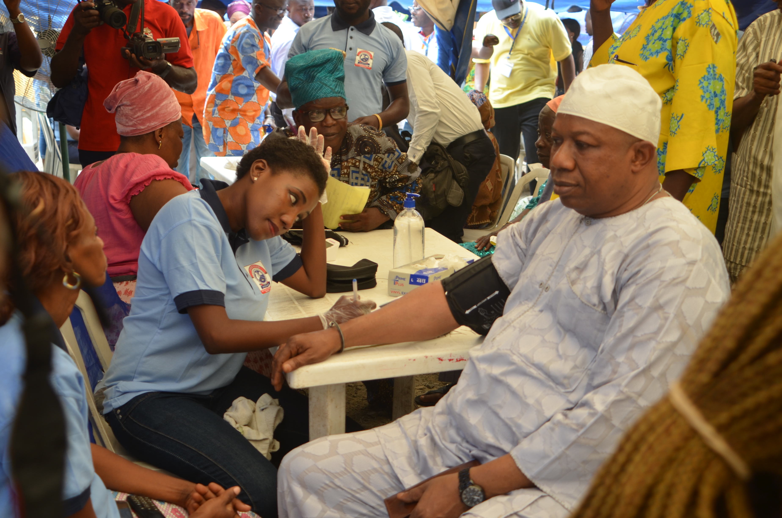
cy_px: 259
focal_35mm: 42
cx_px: 391
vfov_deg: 31.8
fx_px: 910
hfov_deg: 46.5
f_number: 5.6
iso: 220
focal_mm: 28
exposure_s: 1/125
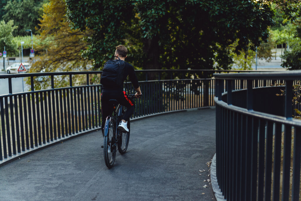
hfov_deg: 36.2
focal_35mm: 55
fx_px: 460
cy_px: 100
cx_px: 150
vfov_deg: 24.6
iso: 100
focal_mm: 55
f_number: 1.8
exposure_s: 1/250
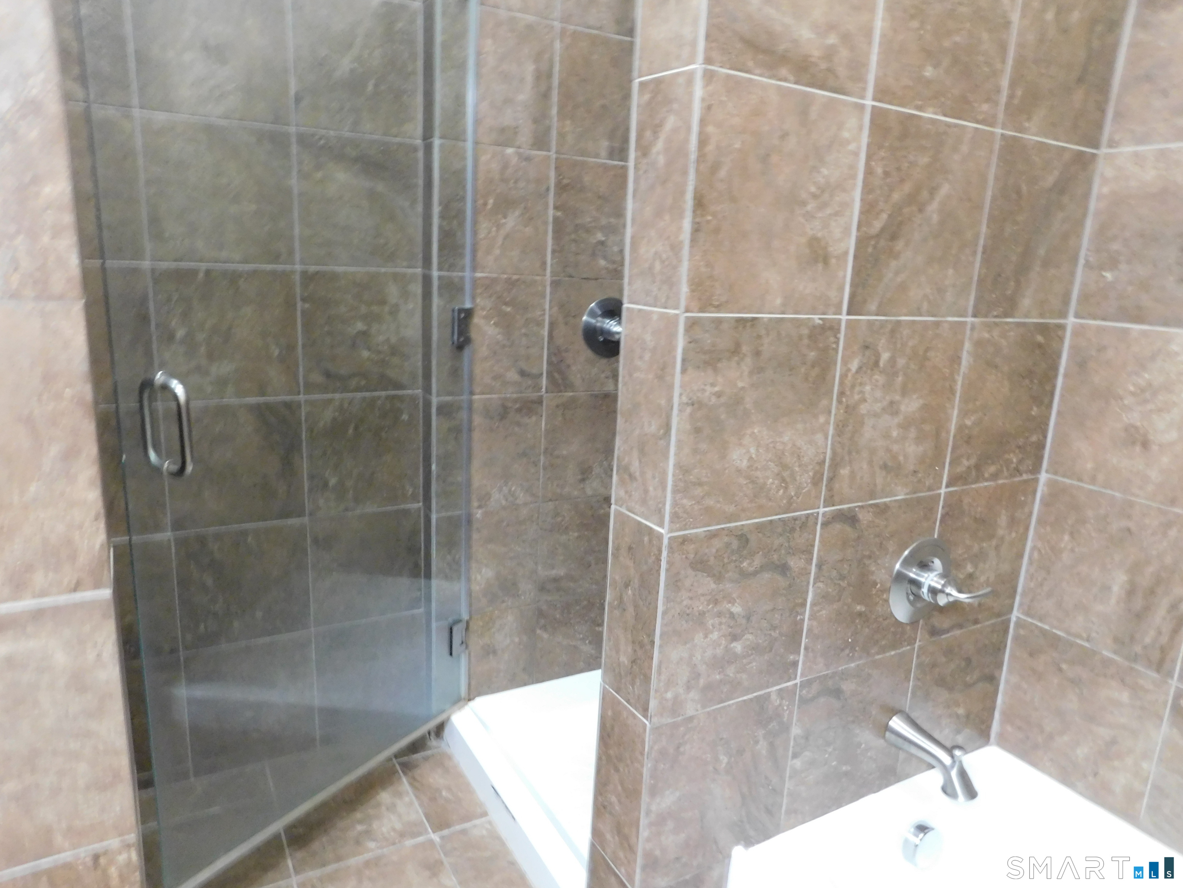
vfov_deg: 58.9
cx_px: 592
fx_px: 786
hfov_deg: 73.9
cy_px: 444
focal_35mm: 23
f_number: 3
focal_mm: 4
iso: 560
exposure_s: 1/8
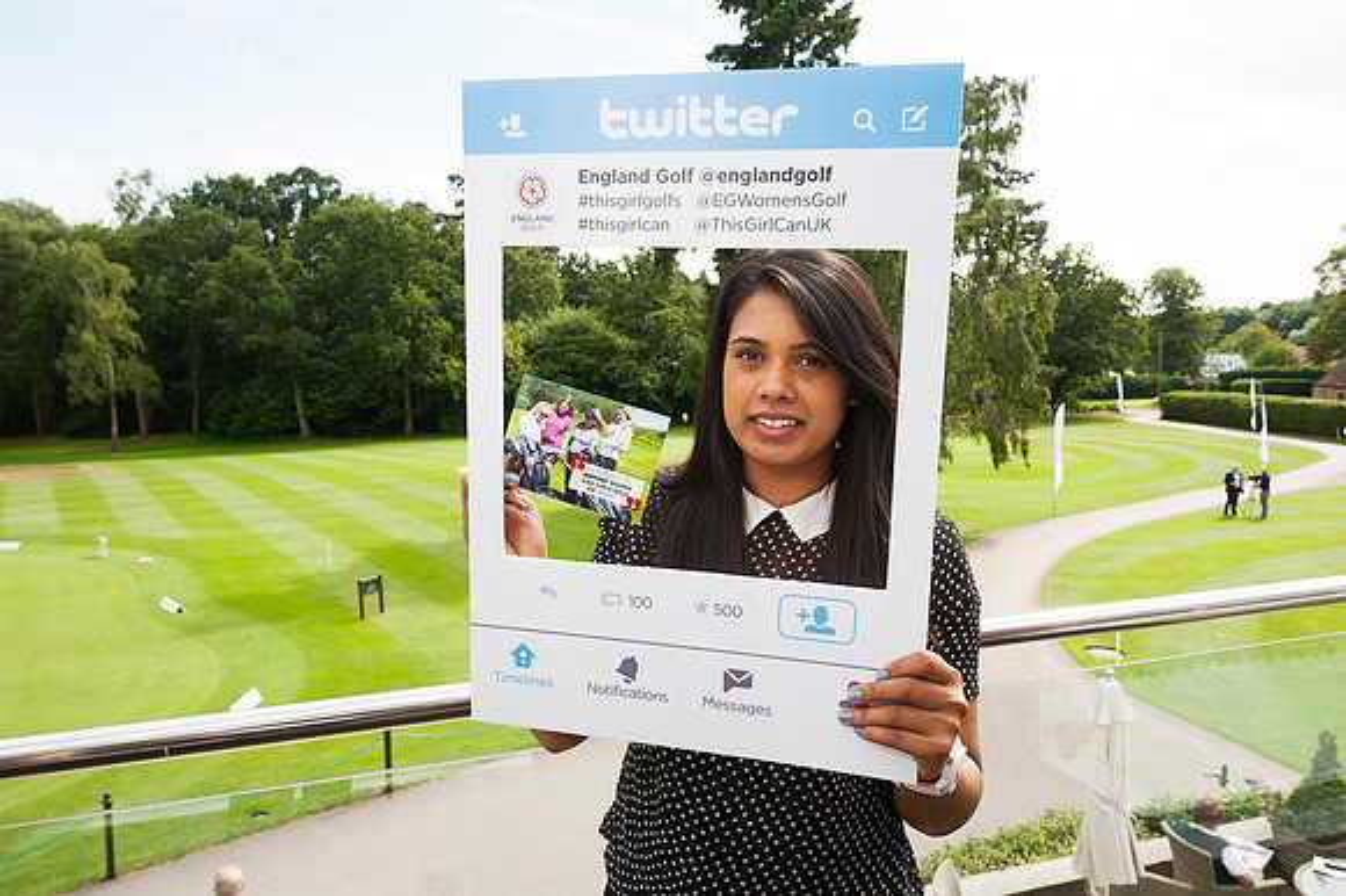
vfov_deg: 49.5
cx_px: 673
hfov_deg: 69.4
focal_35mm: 26
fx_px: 972
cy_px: 448
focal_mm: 26
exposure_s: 1/250
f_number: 8
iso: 200
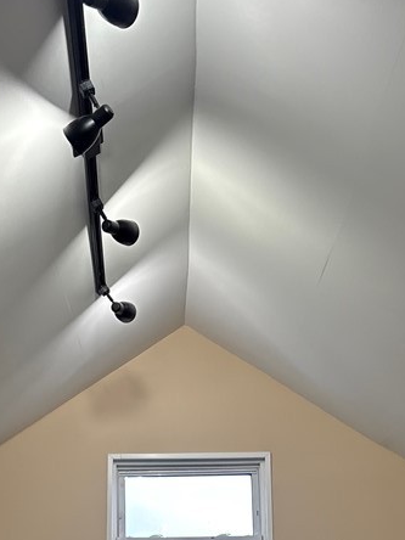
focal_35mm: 60
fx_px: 936
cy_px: 490
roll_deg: +0.0
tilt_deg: +12.0
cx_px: 179
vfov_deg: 30.7
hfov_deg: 24.4
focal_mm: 5.96
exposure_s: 1/60
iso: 100
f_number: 1.6
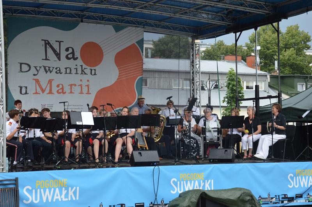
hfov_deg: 28.1
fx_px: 623
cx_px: 156
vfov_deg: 18.9
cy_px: 104
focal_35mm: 72
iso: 400
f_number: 4.8
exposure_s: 1/50
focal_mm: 48
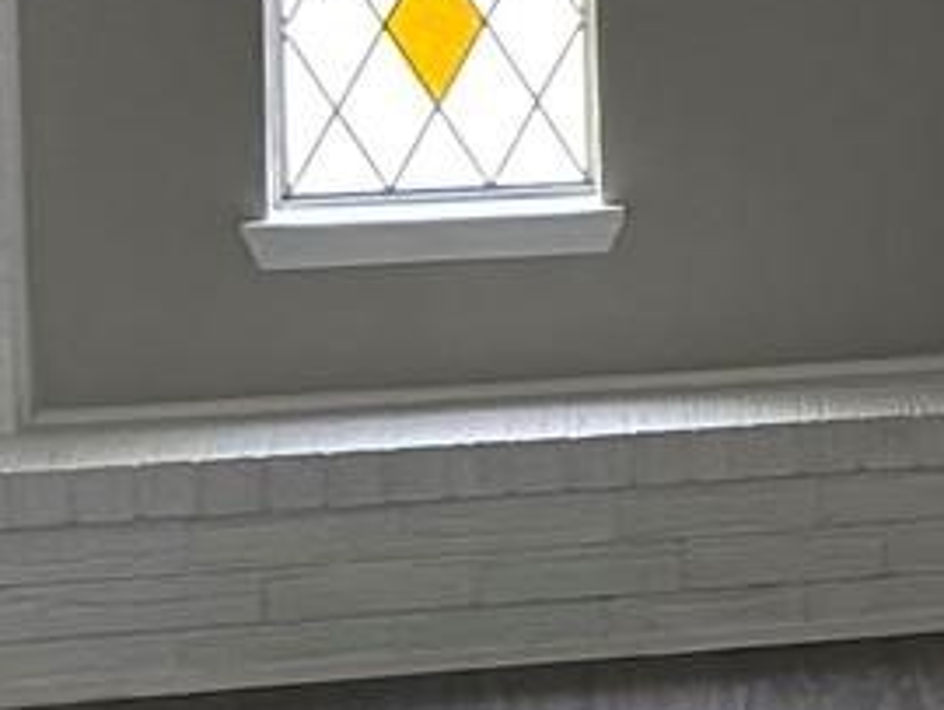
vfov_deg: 7.5
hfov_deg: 8.1
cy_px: -164
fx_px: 5377
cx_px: 3126
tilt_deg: -4.7
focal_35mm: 197
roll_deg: +0.3
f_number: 1.5
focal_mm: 5.7
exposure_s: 1/120
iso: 64
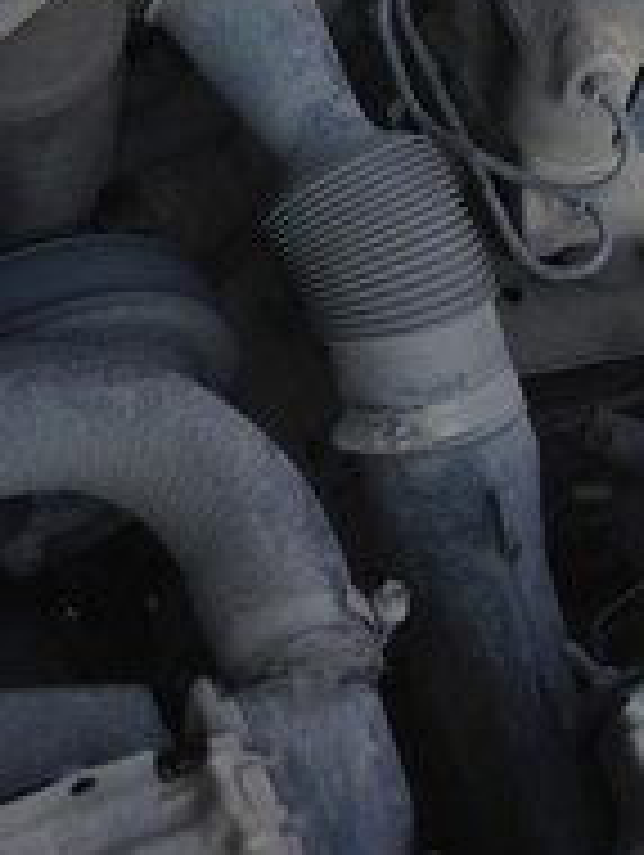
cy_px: -135
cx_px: 9
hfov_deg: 16.9
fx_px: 2129
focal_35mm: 86
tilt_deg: -45.5
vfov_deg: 21.3
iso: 50
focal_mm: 4.12
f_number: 2.4
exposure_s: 1/484
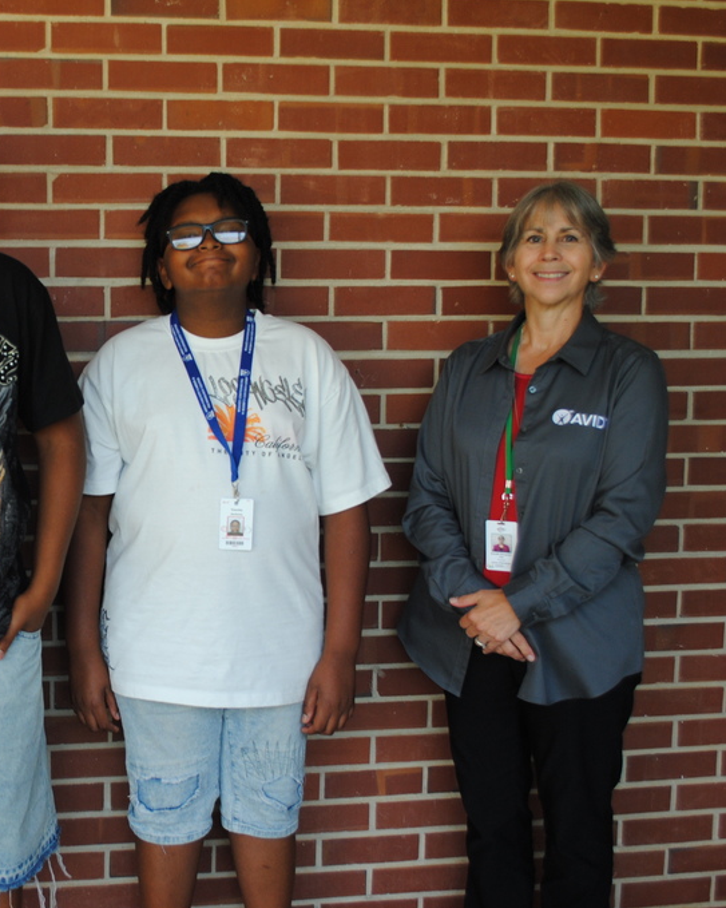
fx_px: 1370
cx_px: 47
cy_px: 455
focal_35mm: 51
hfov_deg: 28.3
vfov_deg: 36.7
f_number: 5
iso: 200
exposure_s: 1/100
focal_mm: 24
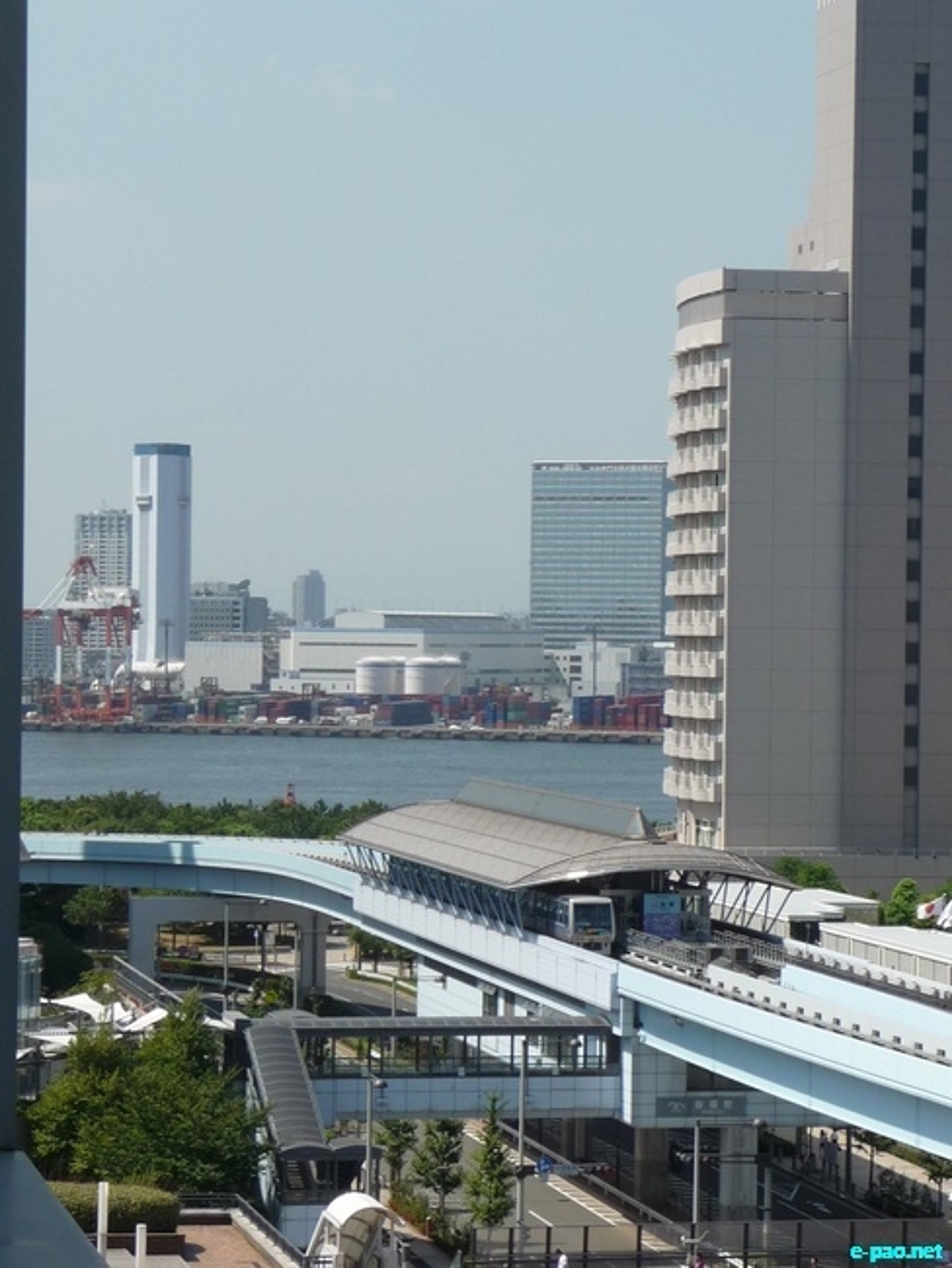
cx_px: 476
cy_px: 634
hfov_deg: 12.3
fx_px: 4434
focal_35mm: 121
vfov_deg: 16.3
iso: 100
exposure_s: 1/640
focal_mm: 12.2
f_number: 4.6
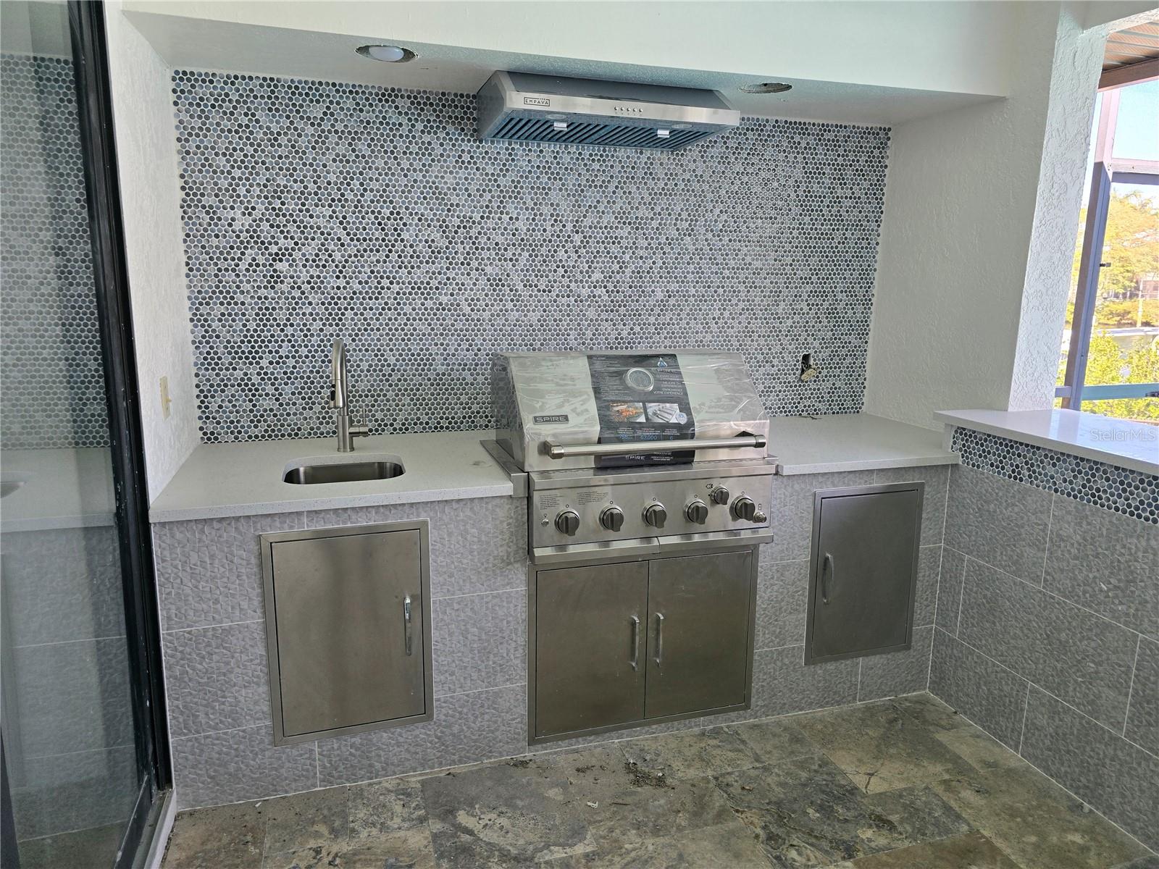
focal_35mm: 23
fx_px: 770
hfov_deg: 73.9
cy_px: 434
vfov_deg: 58.9
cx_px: 580
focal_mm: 6.3
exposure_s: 1/180
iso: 80
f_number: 1.7
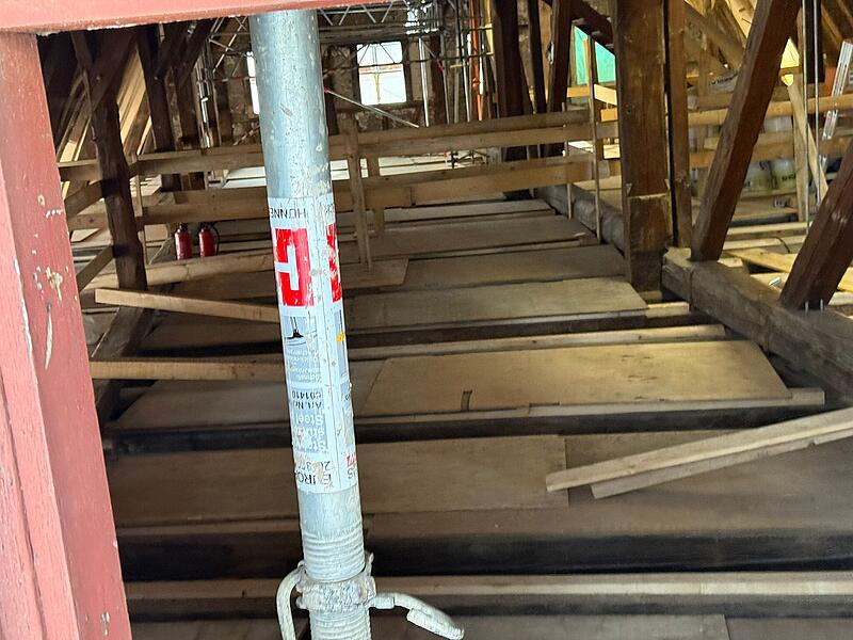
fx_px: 1183
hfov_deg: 39.7
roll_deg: +4.7
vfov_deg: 30.3
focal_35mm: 48
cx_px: 426
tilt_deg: -13.6
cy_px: 320
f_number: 1.78
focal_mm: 6.76
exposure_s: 1/40
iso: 500
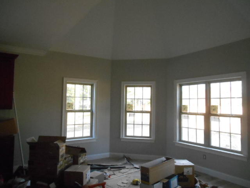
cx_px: 125
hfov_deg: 67.3
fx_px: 188
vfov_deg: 53.1
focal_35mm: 26
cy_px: 94
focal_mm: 4.7
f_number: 3.4
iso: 800
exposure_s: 1/160
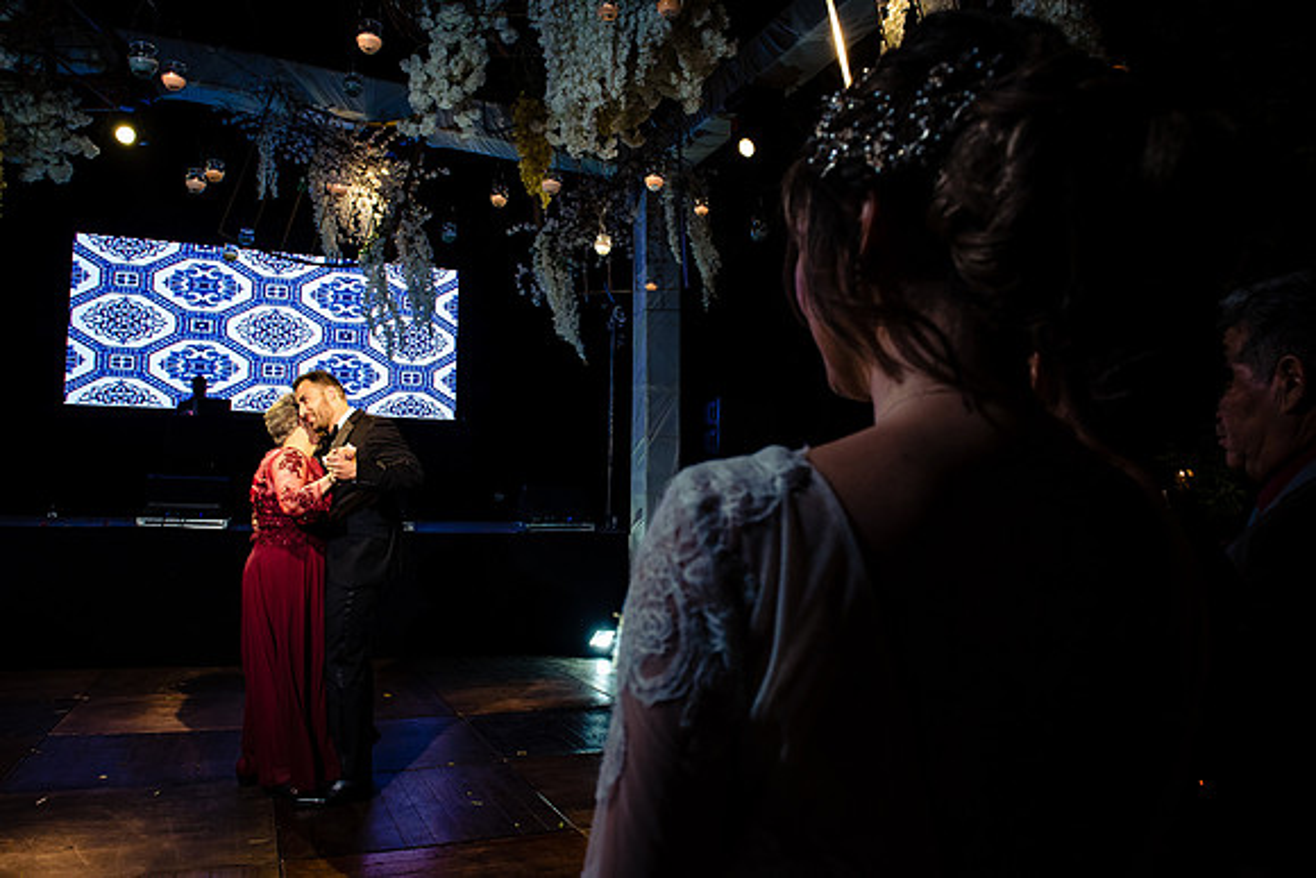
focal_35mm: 24
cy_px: 439
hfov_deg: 73.7
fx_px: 877
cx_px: 658
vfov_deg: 53.2
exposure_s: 1/200
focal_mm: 24
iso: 1600
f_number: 7.1
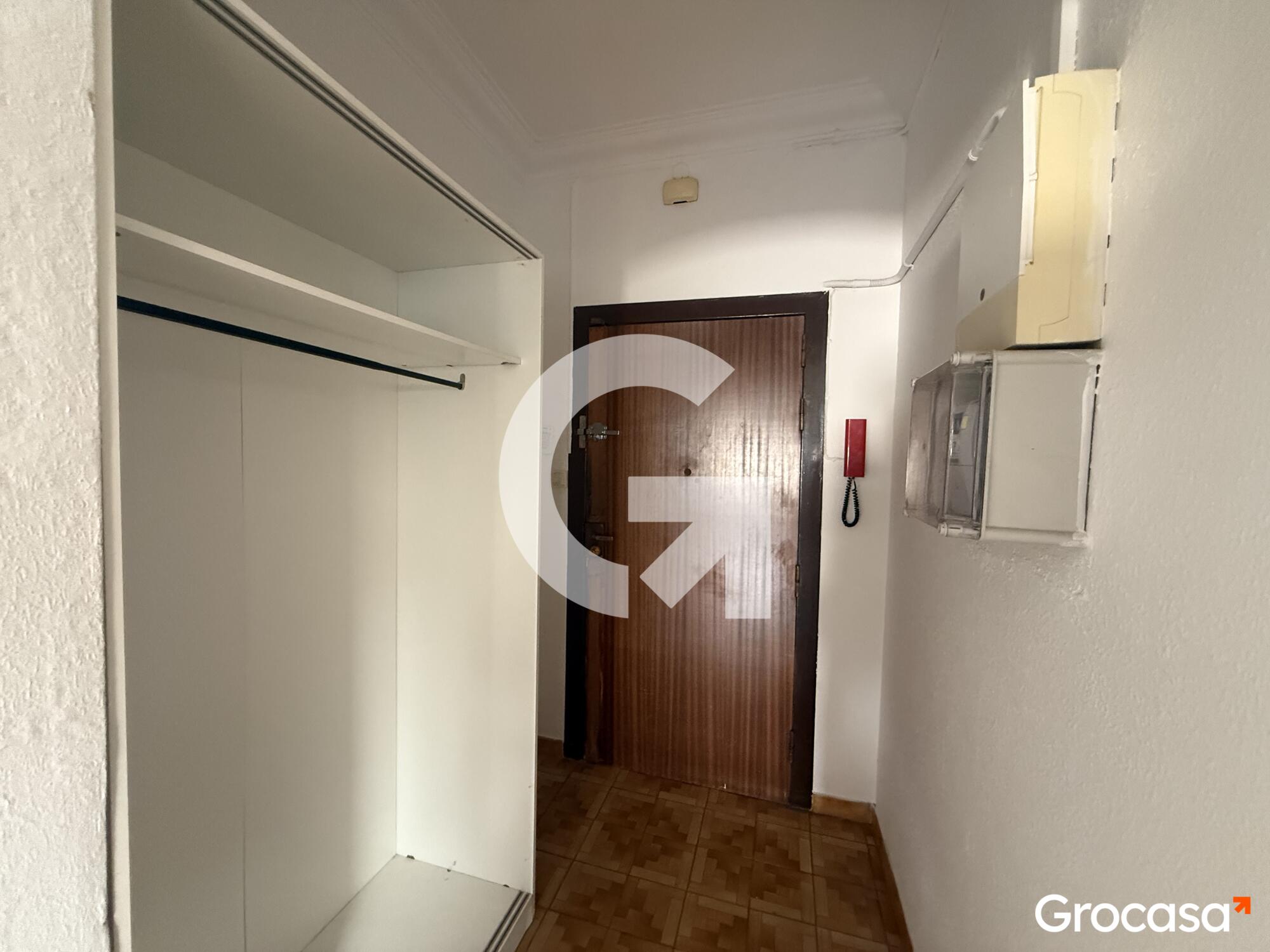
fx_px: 514
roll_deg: -1.3
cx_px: 635
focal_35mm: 14
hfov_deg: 102.1
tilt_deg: -1.6
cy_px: 476
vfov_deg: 85.7
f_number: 2.2
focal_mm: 2.22
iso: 640
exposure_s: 1/50
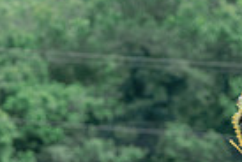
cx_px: 140
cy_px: 300
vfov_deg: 2.2
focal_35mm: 634
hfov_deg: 3.2
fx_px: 4271
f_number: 4
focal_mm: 150
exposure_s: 1/1000
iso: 250
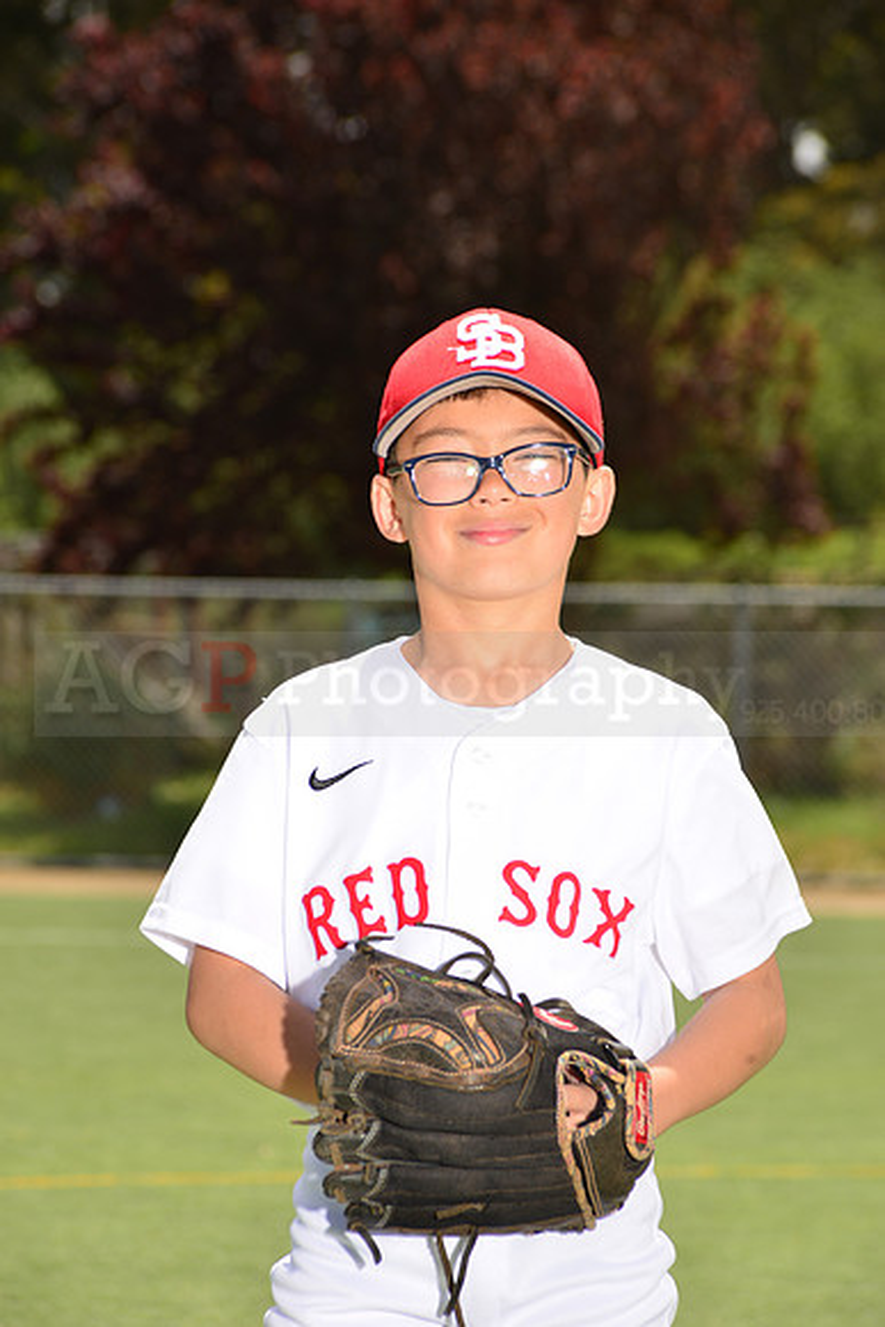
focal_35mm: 185
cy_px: 664
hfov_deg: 7.4
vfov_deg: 11.1
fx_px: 6817
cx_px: 442
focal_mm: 185
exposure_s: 1/200
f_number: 11
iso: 125
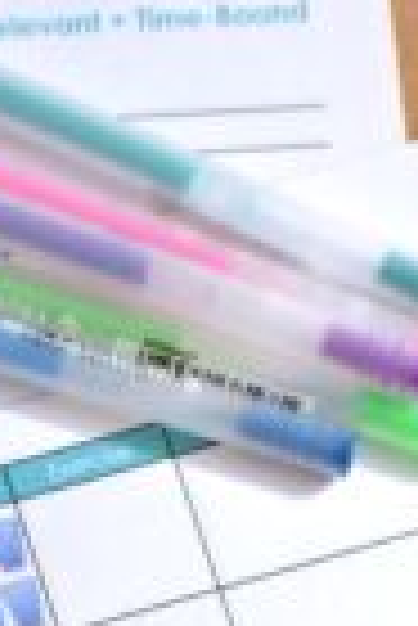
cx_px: -333
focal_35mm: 279
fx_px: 4847
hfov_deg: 4.9
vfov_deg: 7.4
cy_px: 347
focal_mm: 48
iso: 200
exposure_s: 1/15
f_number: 8
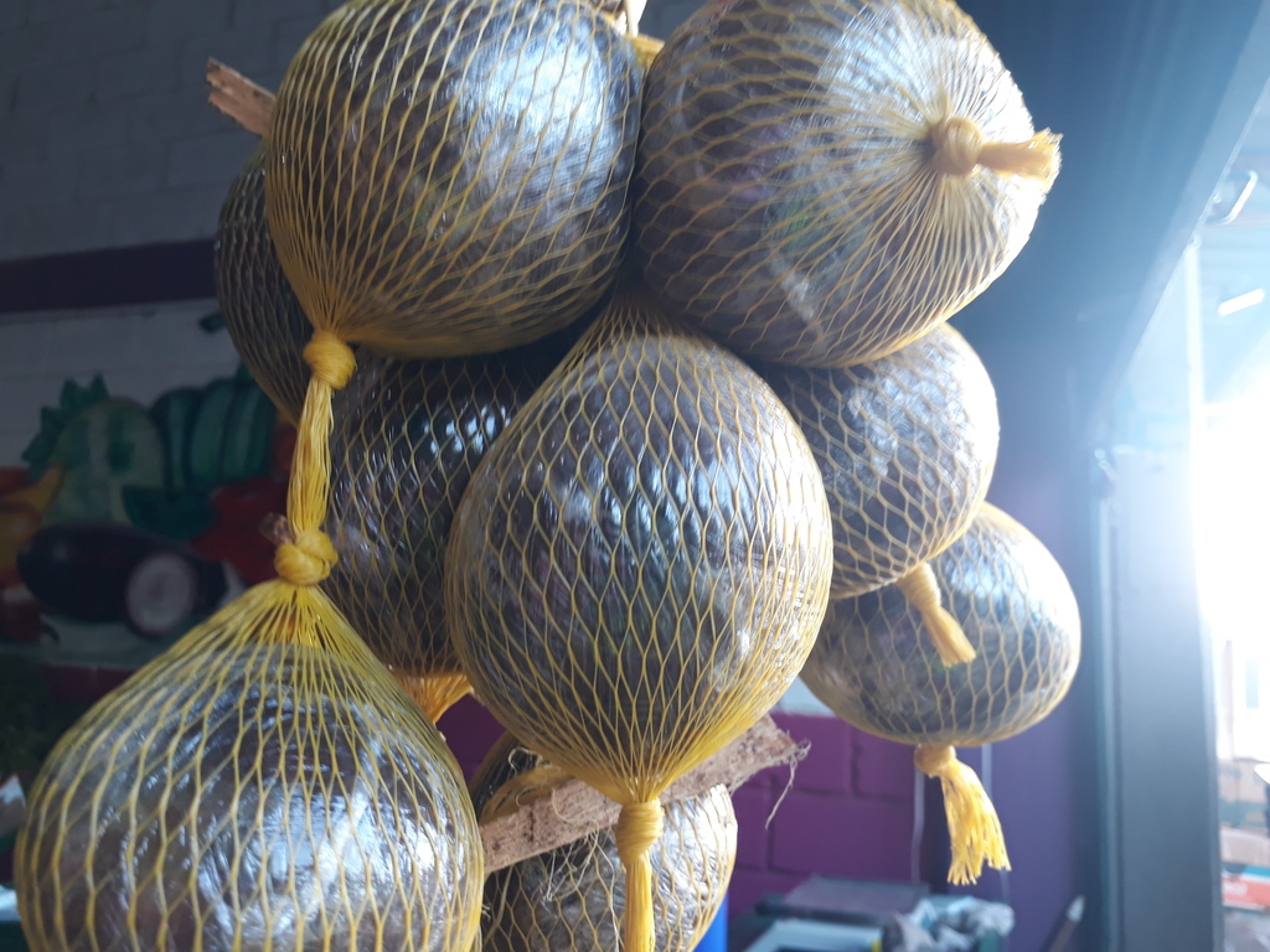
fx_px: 991
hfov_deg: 65.3
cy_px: 476
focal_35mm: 27
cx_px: 635
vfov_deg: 51.4
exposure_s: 1/30
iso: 40
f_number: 1.9
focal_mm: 3.6
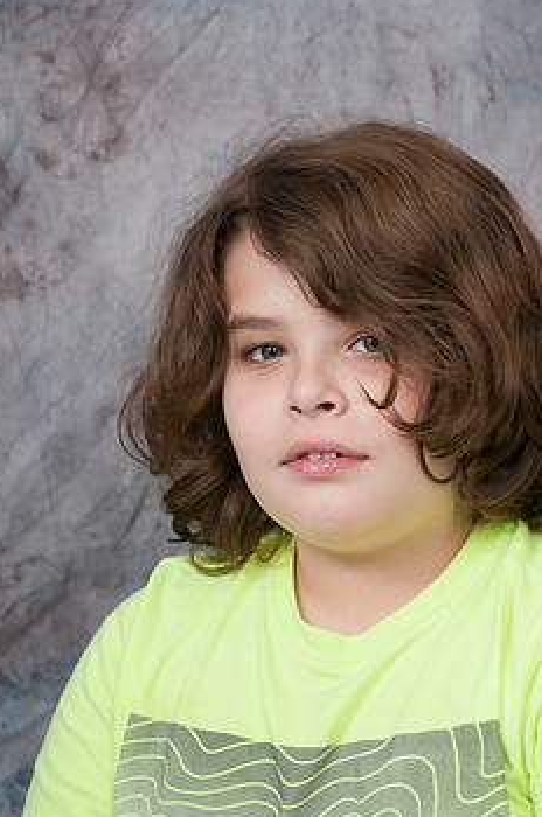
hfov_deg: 8.3
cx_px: 333
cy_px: 476
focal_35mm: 164
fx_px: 3718
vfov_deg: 12.5
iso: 200
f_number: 5.6
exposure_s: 1/125
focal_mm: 85
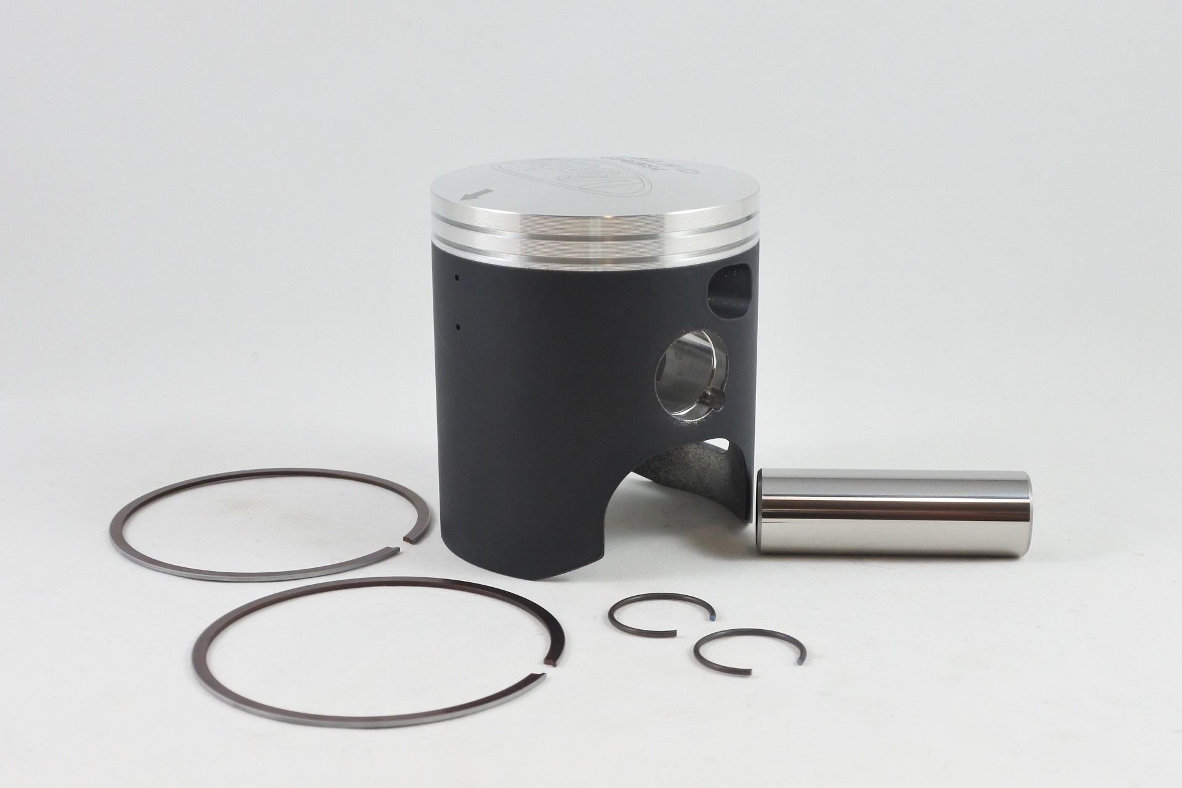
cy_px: 394
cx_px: 591
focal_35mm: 36
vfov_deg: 36.9
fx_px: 1182
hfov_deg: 53.1
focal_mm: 13.7
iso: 500
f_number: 4
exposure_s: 1/125
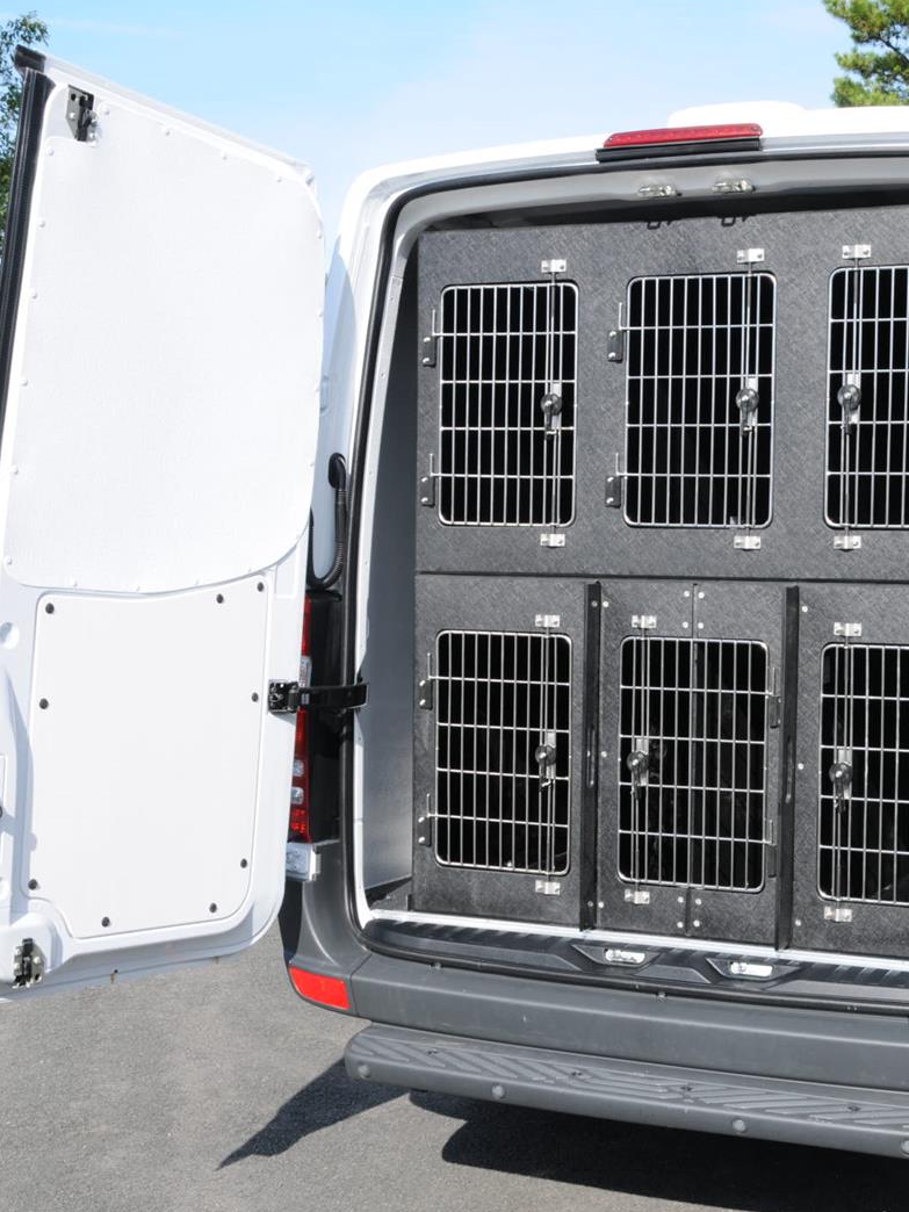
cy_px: 606
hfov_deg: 27.3
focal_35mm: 53
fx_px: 1856
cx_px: 649
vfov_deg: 36.2
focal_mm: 24
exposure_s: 1/125
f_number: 11
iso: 200
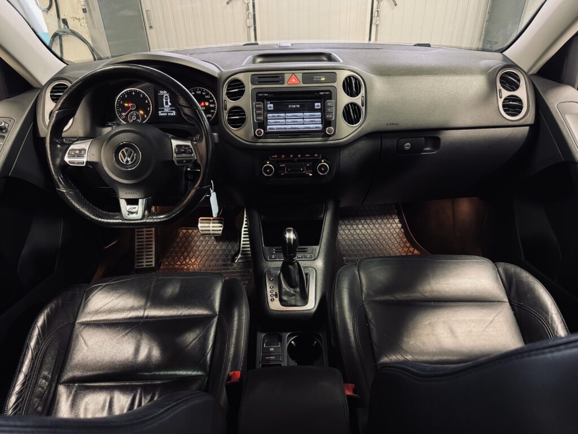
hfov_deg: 71.6
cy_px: 217
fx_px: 401
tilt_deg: -32.7
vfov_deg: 56.8
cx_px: 289
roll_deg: +2.1
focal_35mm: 24
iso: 800
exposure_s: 1/25
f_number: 1.78
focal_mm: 6.76
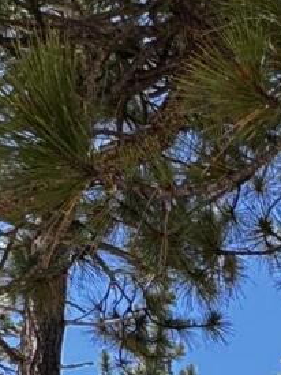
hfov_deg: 11.9
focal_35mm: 102
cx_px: 667
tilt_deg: +6.1
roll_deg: -2.0
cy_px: 844
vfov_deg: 14.4
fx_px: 1105
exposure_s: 1/213
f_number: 2.2
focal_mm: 2.22
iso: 40
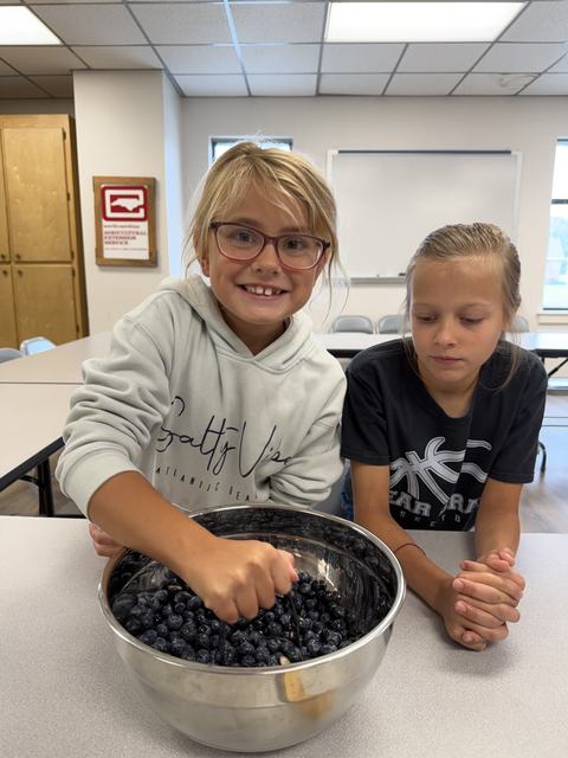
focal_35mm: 24
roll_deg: -0.1
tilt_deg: -9.8
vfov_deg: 71.6
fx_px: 525
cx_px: 284
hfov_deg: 56.8
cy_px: 379
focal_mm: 6.76
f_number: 1.78
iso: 125
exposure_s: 1/60
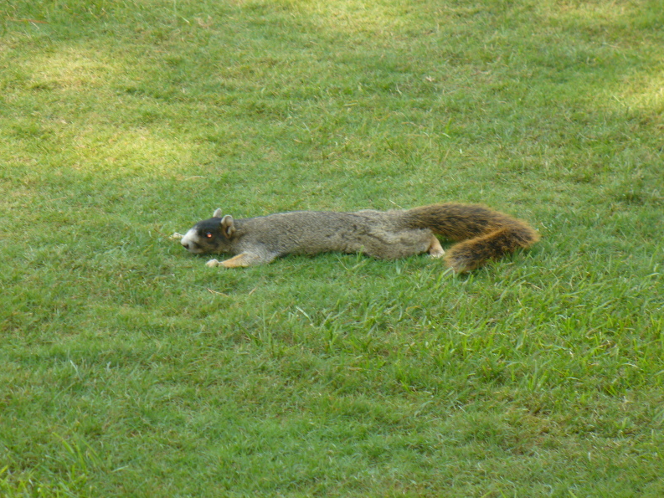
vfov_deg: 6.6
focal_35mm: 224
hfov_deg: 8.8
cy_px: 249
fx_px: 4297
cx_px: 331
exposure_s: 1/125
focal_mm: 36.6
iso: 80
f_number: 4.5
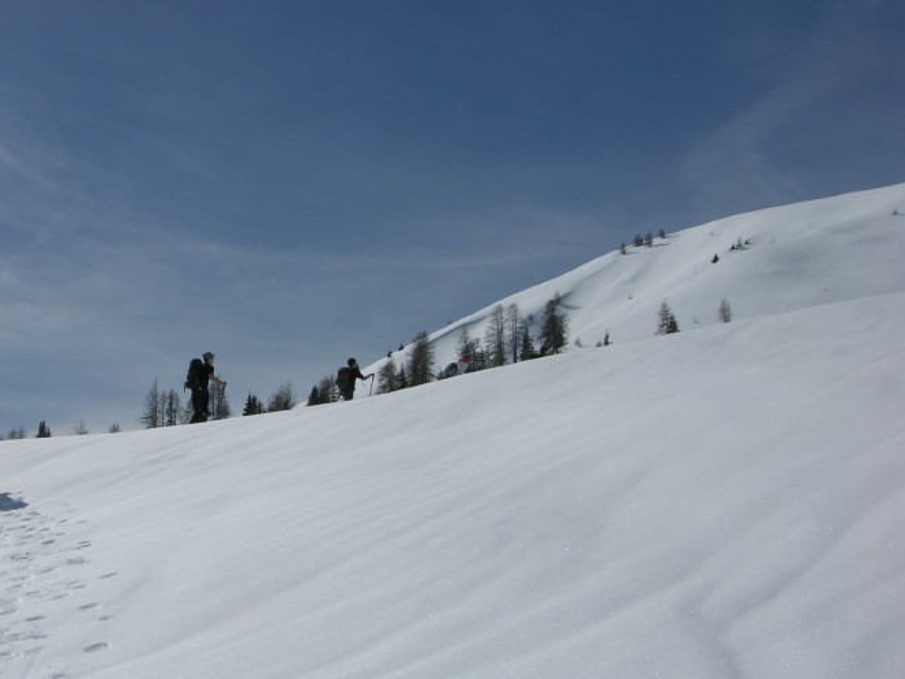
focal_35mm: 54
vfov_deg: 27.0
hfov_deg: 34.8
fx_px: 1412
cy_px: 384
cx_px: 233
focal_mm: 8.9
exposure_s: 1/651
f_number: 8
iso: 50
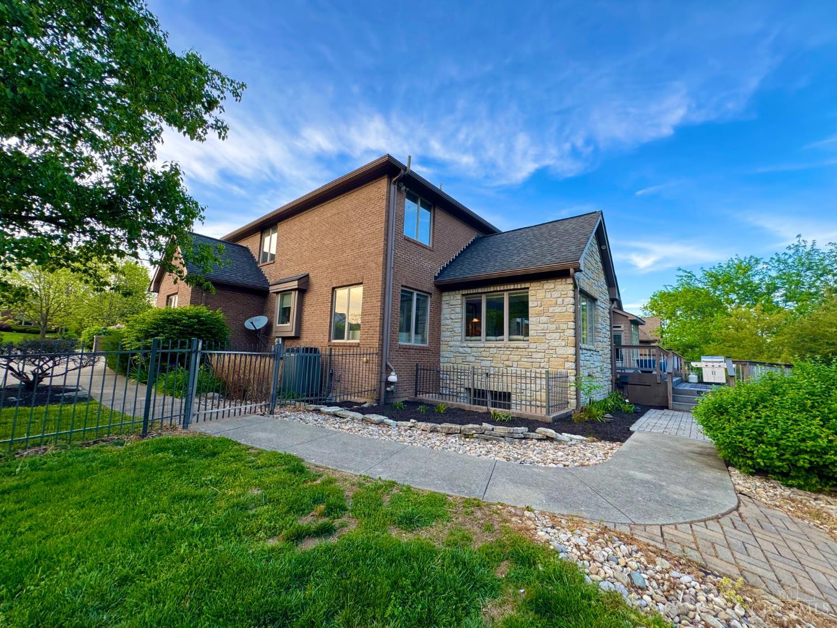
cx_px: 418
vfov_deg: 85.7
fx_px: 339
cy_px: 314
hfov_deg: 102.1
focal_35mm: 14
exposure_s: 1/99
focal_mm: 2.22
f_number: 2.2
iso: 64
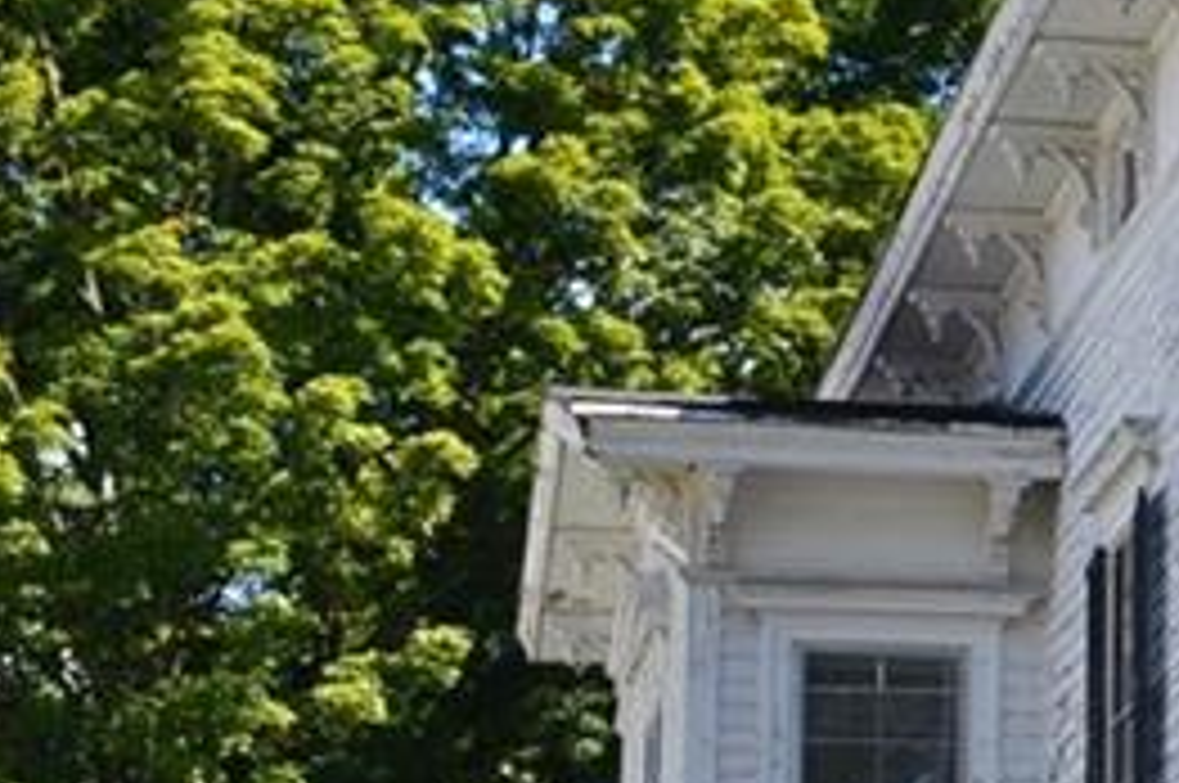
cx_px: 1908
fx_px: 4219
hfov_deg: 14.5
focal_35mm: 129
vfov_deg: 10.5
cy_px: 760
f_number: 10
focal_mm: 22
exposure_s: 1/250
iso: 400
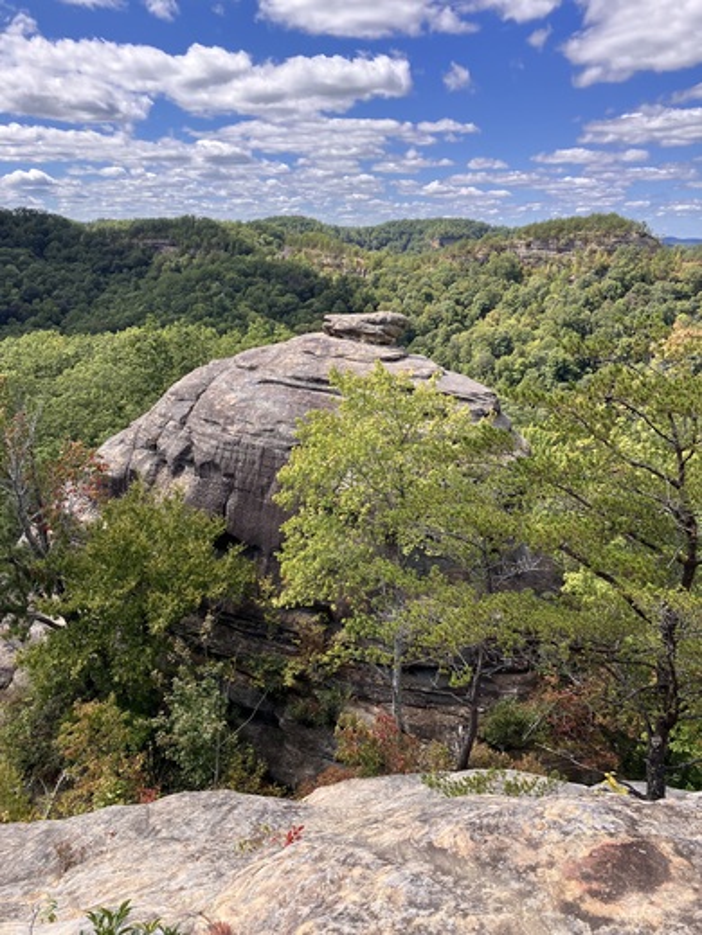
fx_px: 757
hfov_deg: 49.7
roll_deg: -0.4
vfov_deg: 63.4
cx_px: 351
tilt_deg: -15.1
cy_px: 468
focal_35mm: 28
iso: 32
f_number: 1.8
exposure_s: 1/1156
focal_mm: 3.99
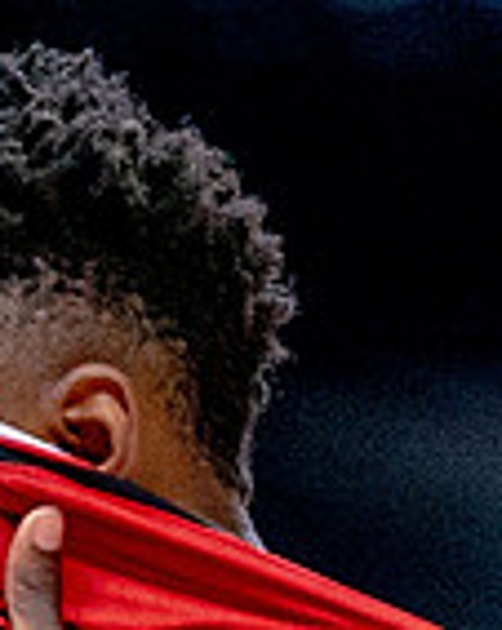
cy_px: 1350
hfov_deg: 1.2
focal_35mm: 1281
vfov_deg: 1.5
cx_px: 303
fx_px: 23867
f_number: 2.8
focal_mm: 184
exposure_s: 1/1500
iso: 2500
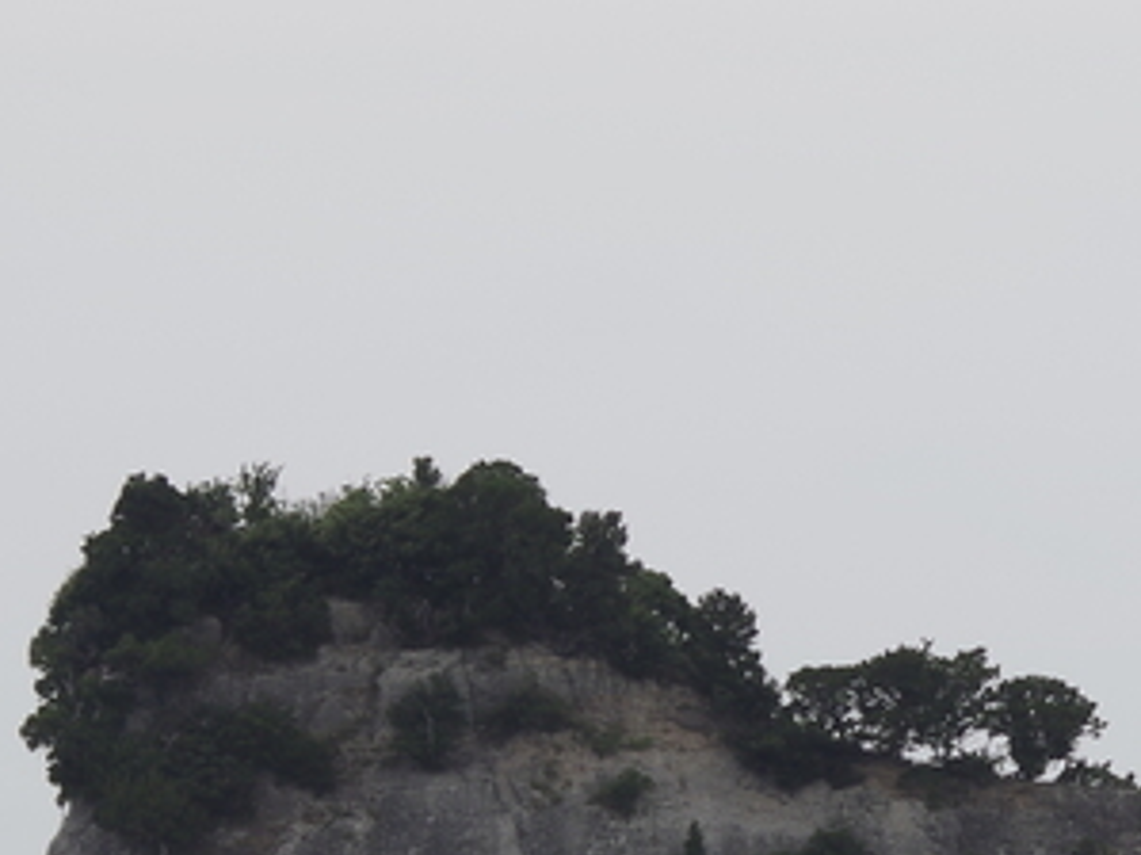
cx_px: 1301
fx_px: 18682
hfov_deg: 3.5
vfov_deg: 2.6
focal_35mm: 567
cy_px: 826
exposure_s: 1/400
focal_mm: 97.5
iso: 100
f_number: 6.3
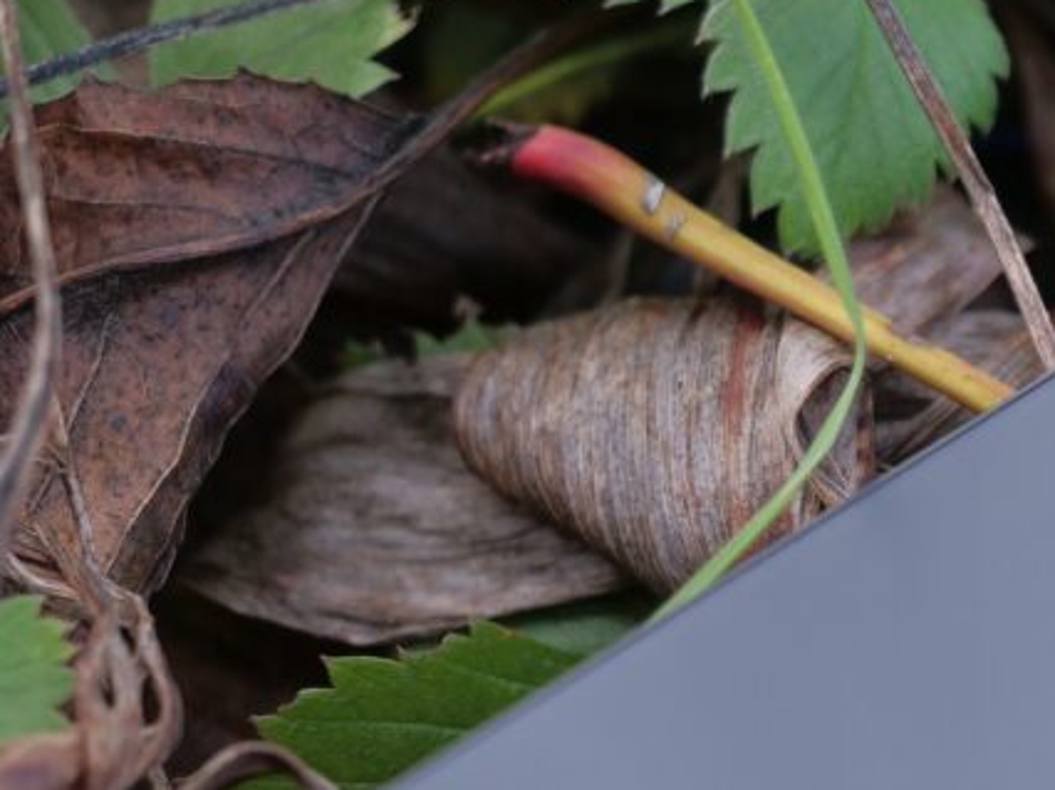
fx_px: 10905
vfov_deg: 4.1
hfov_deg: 5.5
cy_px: 591
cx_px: 1553
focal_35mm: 358
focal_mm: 60
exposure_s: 1/200
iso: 200
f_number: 2.8
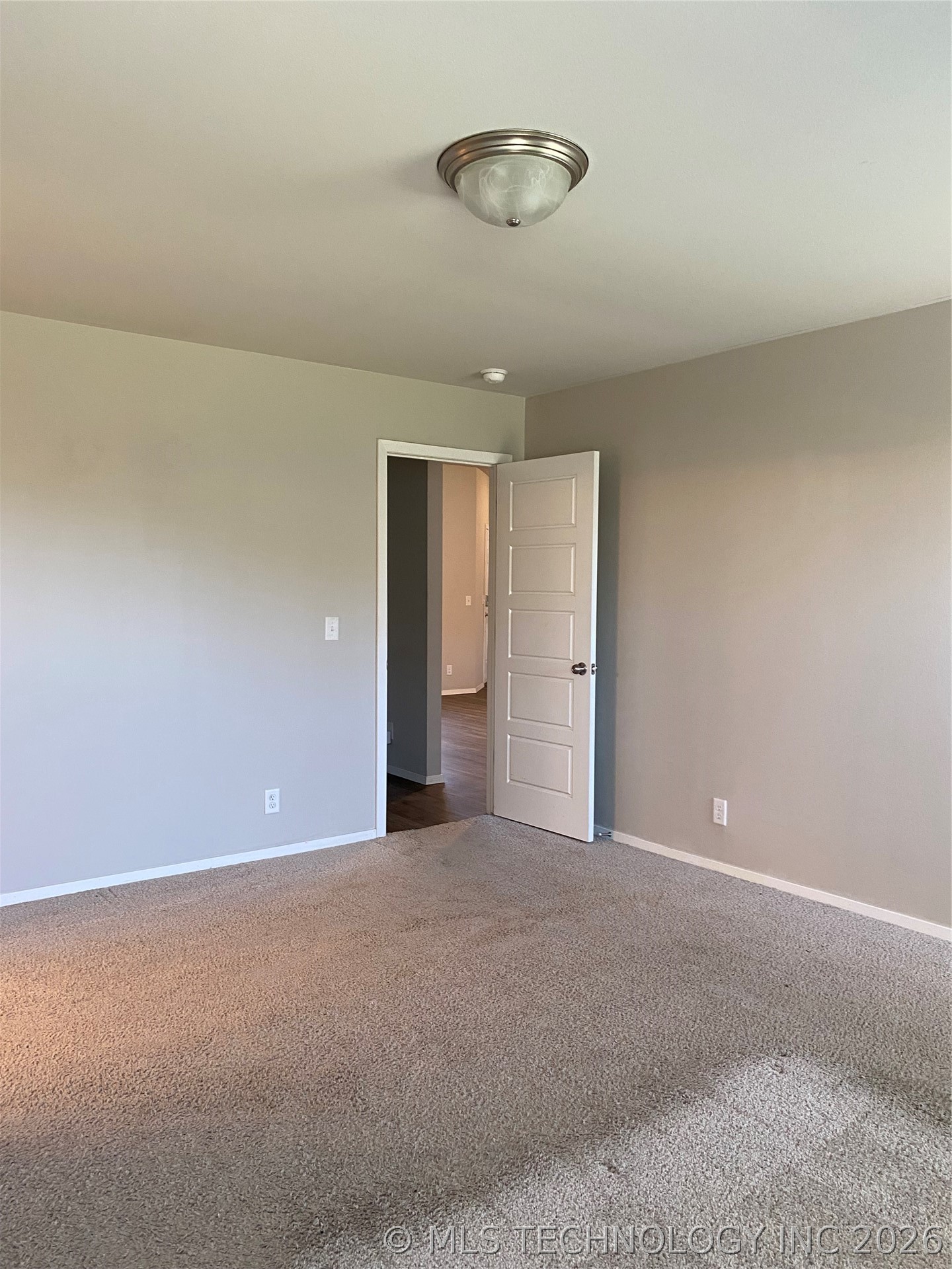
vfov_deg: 67.3
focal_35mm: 26
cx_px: 476
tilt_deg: -2.4
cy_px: 634
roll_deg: +0.4
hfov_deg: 53.1
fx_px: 953
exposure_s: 1/60
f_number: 1.8
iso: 125
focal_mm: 4.25
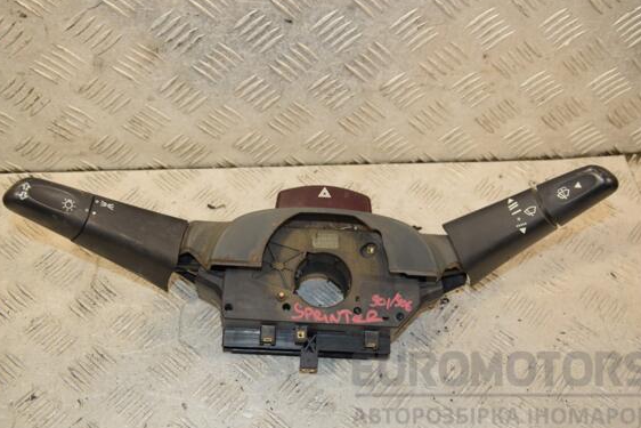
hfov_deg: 41.1
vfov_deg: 28.1
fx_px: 855
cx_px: 331
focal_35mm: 48
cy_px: 217
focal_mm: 30
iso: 800
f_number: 6.3
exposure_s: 1/200
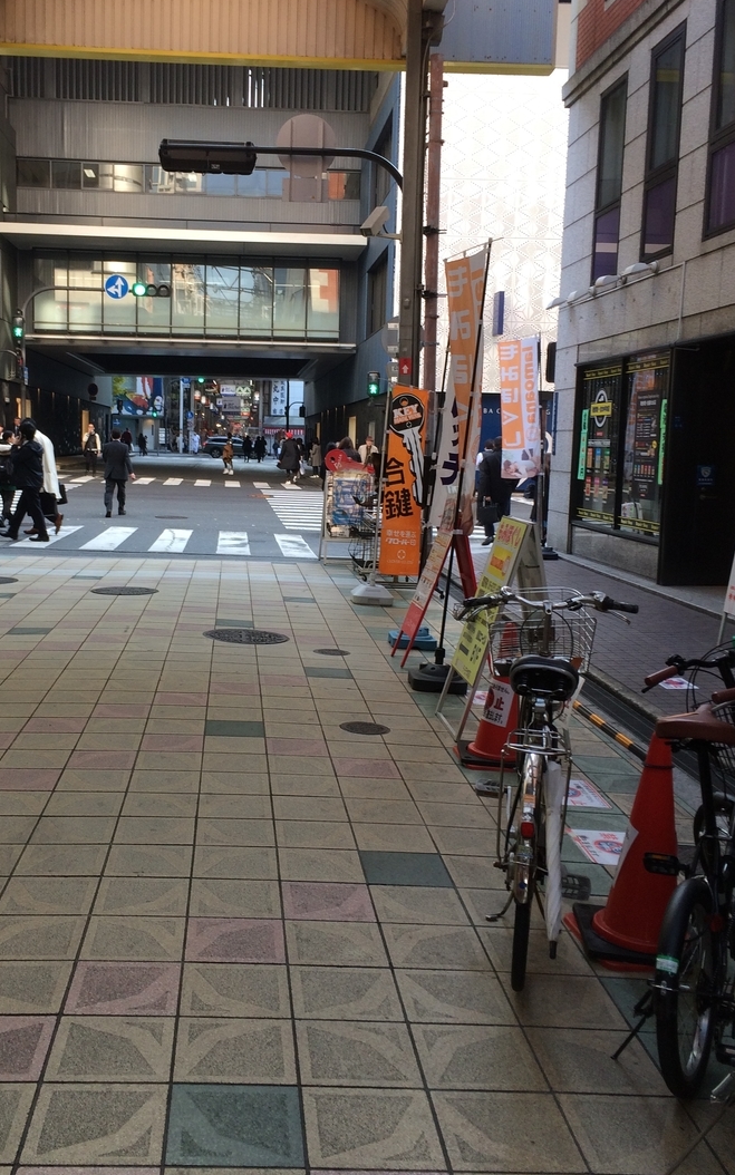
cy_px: 561
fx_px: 1121
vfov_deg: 55.3
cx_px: 283
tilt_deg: -7.1
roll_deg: +0.7
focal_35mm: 35
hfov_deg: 36.1
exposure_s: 1/120
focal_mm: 4.15
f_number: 2.2
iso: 40
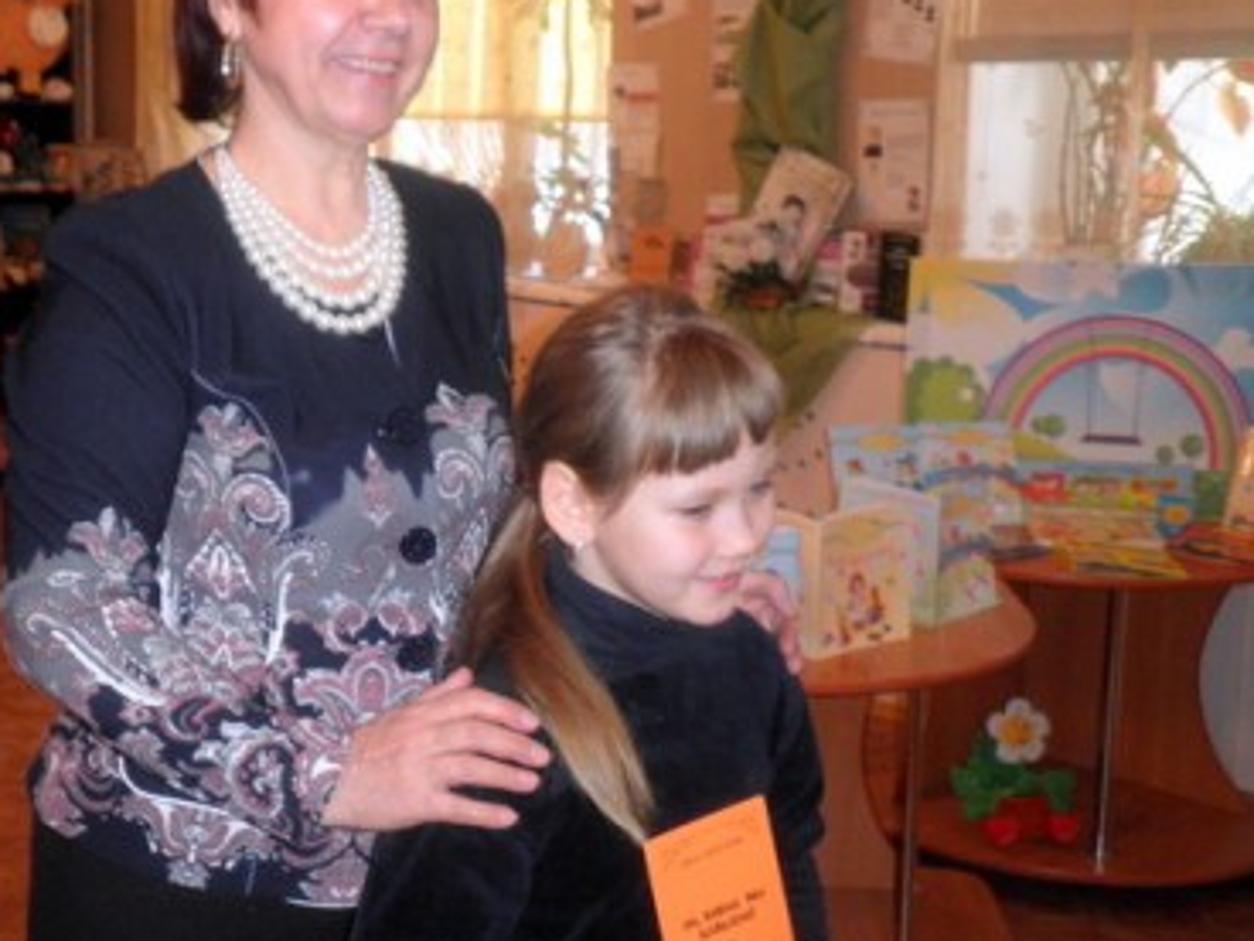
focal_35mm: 46
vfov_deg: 31.5
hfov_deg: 40.8
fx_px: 1666
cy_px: 406
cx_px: 426
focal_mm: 5.5
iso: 160
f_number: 2.8
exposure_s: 1/40
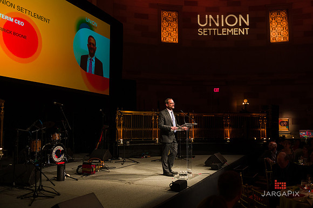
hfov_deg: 60.3
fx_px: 269
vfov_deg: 42.3
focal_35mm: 31
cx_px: 156
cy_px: 104
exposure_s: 1/200
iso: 1600
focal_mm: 31
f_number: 4
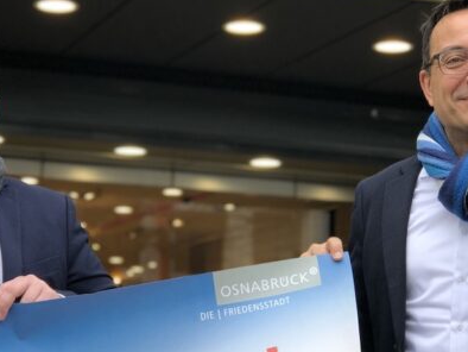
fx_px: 1502
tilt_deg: +3.5
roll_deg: -1.3
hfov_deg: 17.7
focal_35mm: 111
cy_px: 238
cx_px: 183
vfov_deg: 13.3
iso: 25
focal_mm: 6.6
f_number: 2.8
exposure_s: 1/100
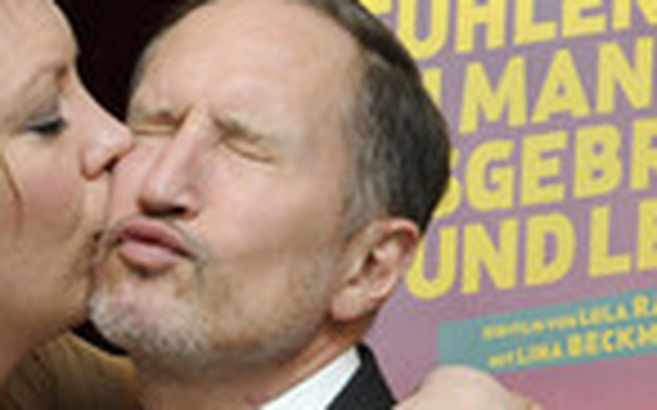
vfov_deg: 8.2
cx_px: 104
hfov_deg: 13.3
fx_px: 2809
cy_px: 527
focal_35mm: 157
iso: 2000
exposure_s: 1/125
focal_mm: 50
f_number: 9
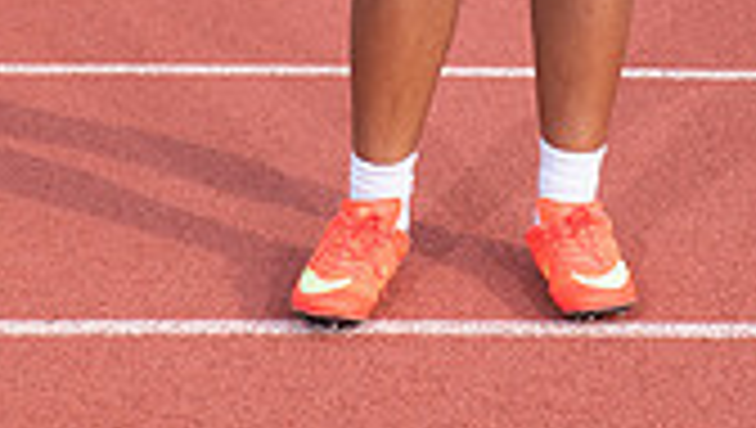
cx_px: 562
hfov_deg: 13.9
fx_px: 3091
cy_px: -563
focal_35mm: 154
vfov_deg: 7.4
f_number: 8
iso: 160
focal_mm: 55
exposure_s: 1/320
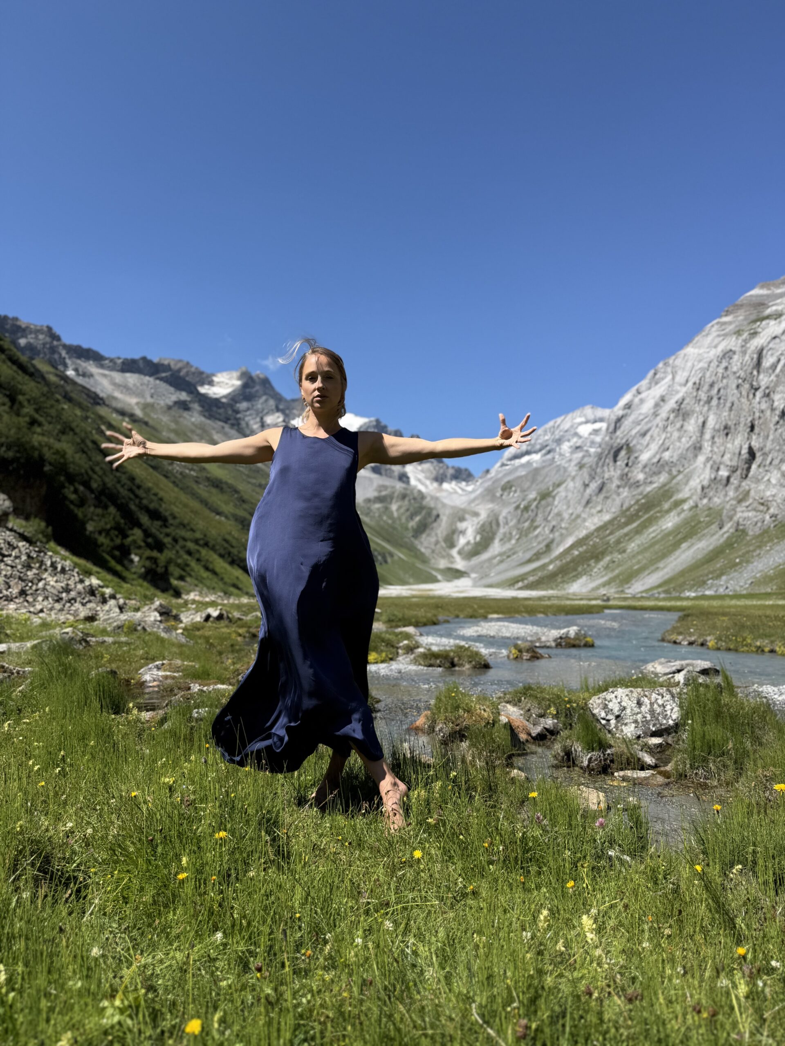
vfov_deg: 71.6
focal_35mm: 24
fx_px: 726
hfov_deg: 56.8
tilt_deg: +6.8
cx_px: 392
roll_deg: +0.6
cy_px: 523
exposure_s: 1/3584
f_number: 1.78
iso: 80
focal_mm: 6.76
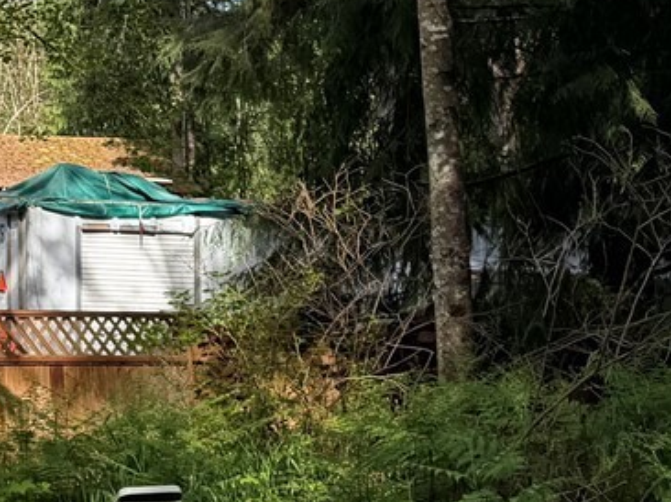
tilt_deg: +6.8
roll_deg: -0.8
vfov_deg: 13.9
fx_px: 2034
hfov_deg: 16.4
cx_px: -451
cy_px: 46
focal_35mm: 105
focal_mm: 6.76
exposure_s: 1/1314
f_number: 1.78
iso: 80
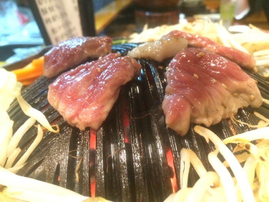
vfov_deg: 48.2
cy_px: 101
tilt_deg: -28.4
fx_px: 225
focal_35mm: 29
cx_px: 134
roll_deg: +2.3
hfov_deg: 61.7
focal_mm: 4.15
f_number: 2.2
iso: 400
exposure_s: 1/15
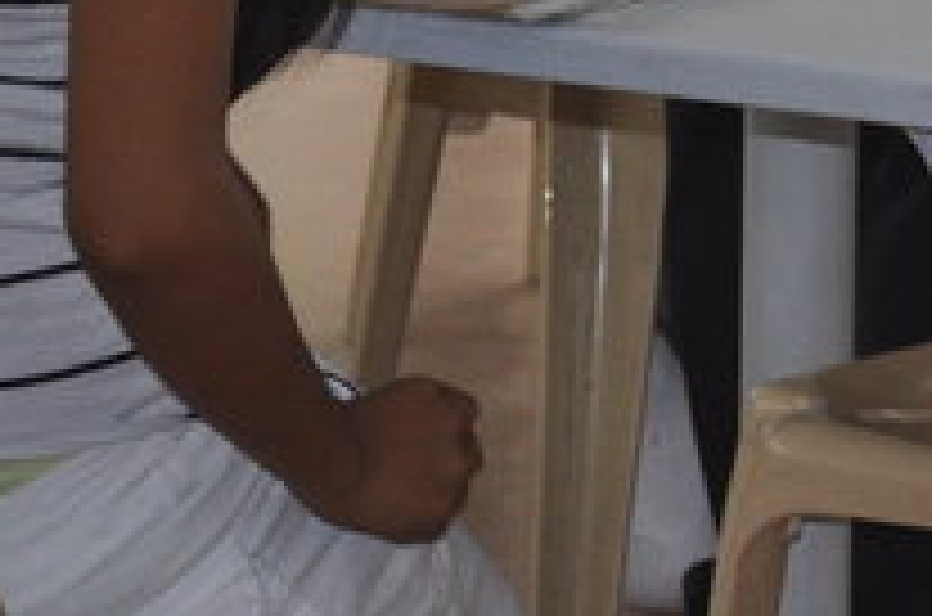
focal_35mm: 342
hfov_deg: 5.8
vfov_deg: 3.9
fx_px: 8834
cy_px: -688
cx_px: 2197
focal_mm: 46
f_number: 5.3
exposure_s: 1/125
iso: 500
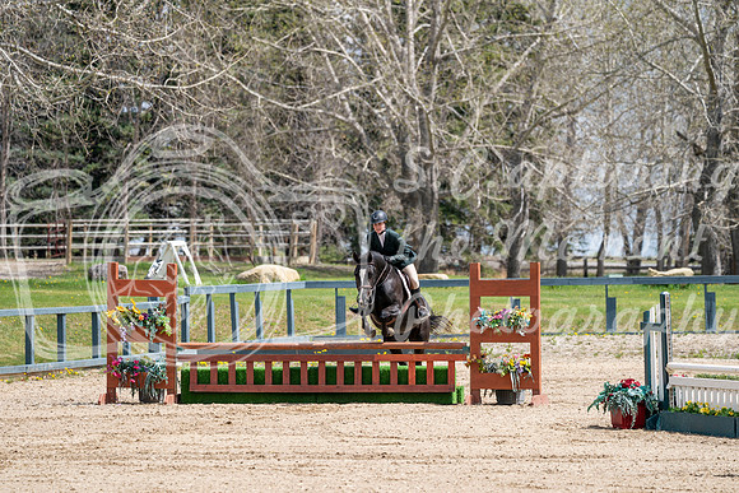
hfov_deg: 8.4
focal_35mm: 244
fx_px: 5010
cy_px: 246
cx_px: 370
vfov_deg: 5.6
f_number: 5.6
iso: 100
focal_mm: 244
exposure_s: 1/400
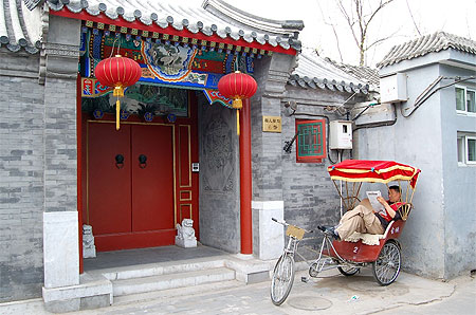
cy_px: 158
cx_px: 238
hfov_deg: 57.3
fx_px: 435
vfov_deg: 39.8
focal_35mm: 33
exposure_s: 1/80
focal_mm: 22
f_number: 8
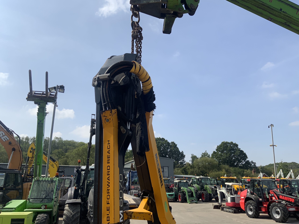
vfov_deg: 48.2
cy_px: 112
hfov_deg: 61.7
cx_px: 150
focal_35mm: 29
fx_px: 250
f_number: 1.8
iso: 20
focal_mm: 3
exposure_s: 1/3322
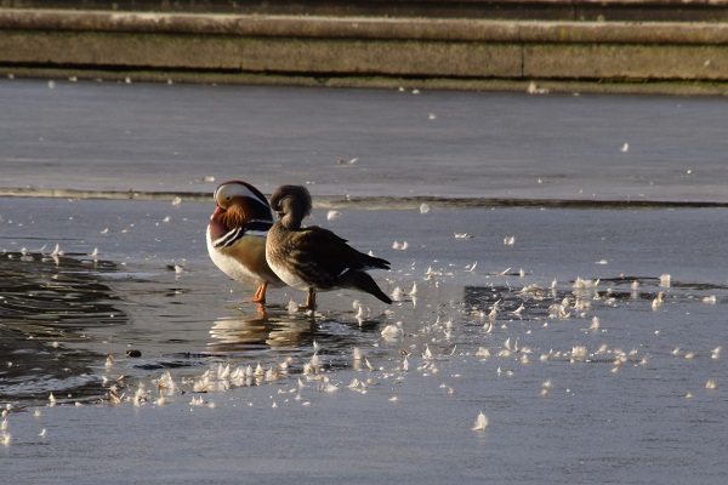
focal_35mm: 450
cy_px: 242
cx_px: 364
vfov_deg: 3.1
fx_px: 9099
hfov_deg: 4.6
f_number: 22
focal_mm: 300
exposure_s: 1/60
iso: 250
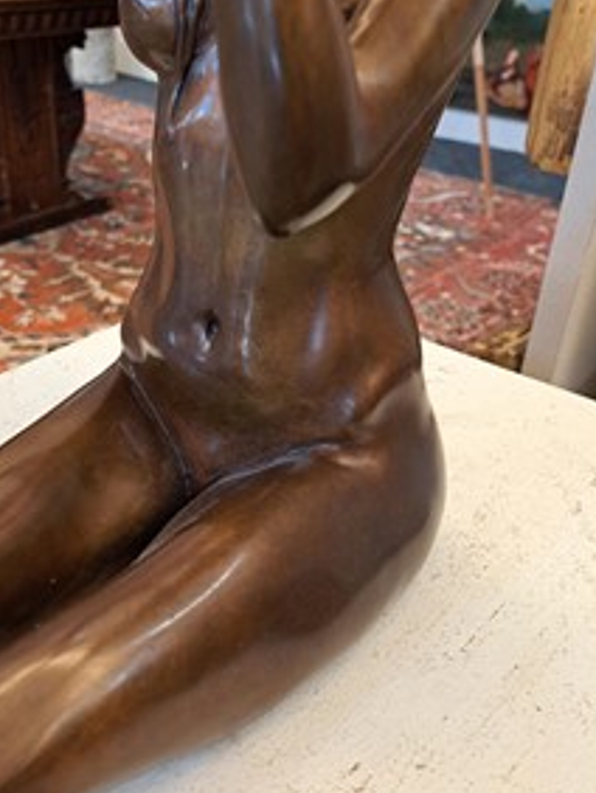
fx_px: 779
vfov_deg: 53.5
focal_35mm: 34
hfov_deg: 41.2
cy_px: 309
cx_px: 191
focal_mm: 5.23
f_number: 1.8
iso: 160
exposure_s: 1/50
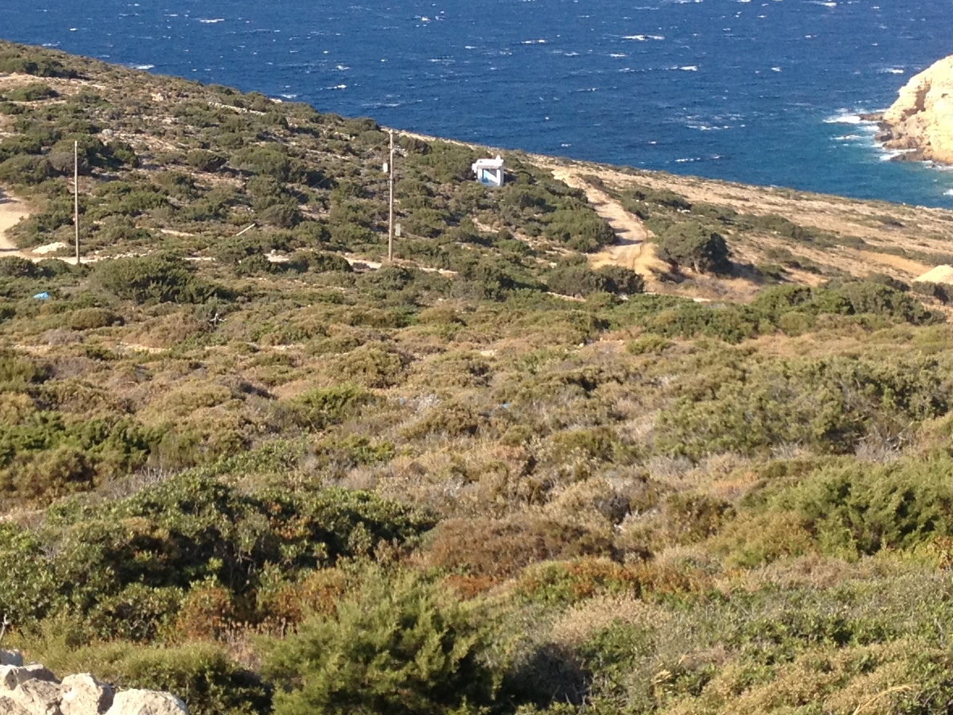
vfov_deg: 15.2
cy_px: 164
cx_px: 385
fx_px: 2670
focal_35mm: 97
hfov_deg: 20.2
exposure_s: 1/1004
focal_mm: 4.28
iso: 50
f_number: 2.4
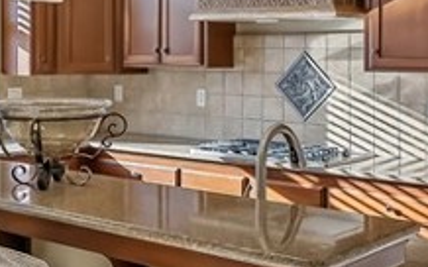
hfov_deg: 30.5
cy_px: 42
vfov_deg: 19.1
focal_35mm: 67
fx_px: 781
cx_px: 165
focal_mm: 14
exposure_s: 1/160
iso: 400
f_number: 4
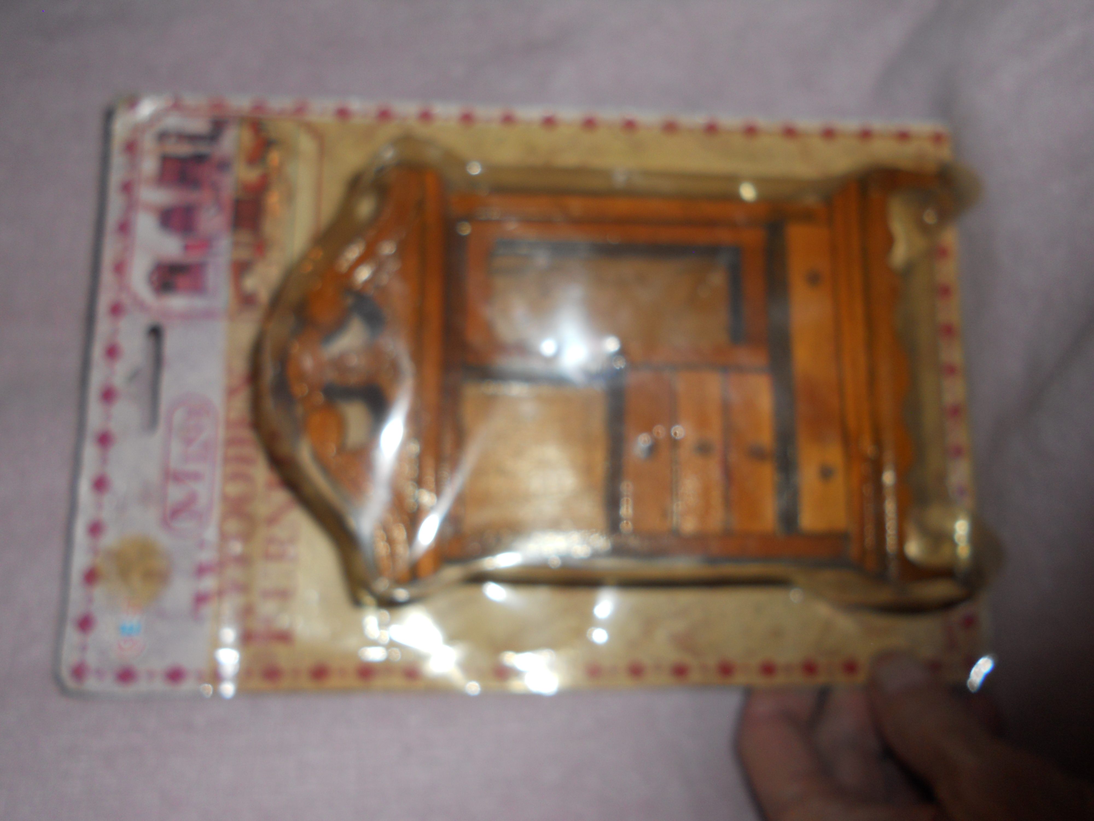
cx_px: 547
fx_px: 1011
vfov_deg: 44.2
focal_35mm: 32
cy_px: 410
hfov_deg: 56.8
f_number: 8.8
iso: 80
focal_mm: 5.8
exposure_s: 1/25
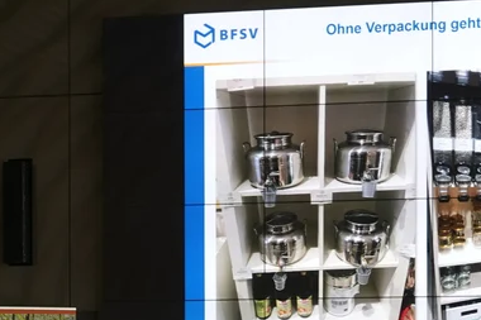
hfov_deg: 14.2
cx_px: 337
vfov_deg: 9.3
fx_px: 1923
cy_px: 426
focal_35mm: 144
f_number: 3.2
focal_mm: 18.21
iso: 200
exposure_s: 1/50
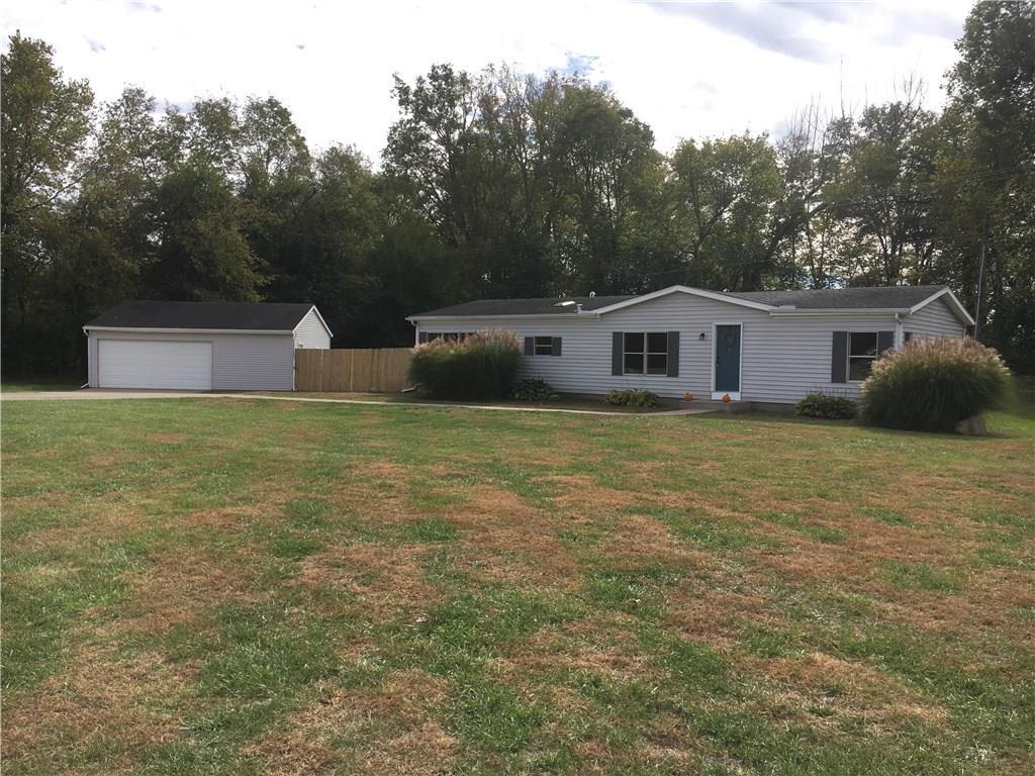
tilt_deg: -2.4
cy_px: 388
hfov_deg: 61.7
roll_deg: -0.4
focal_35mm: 29
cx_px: 518
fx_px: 867
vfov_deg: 48.2
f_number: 2.2
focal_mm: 4.15
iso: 25
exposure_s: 1/1399
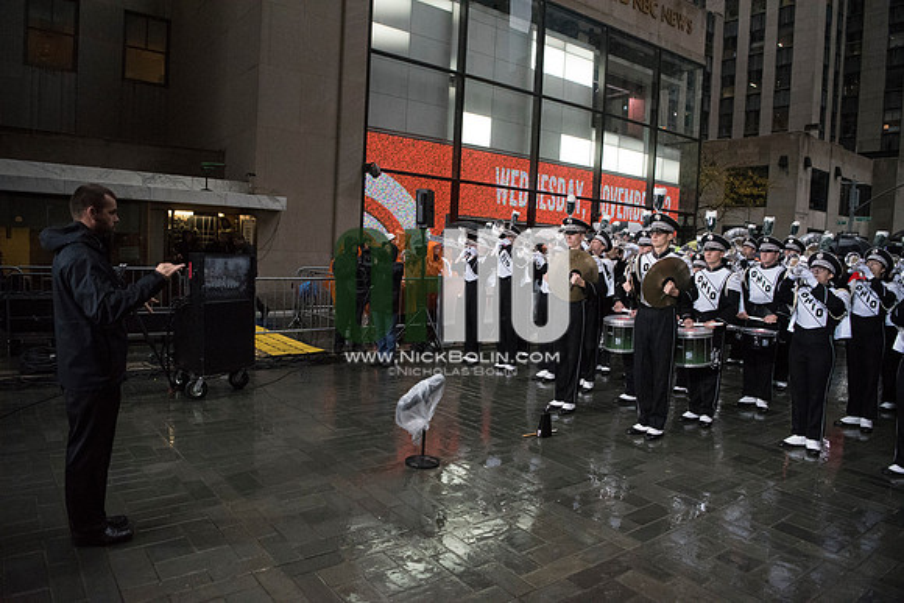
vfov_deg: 53.2
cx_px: 452
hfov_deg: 73.7
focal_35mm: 24
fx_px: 603
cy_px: 302
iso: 10000
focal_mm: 24
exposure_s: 1/4000
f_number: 2.8
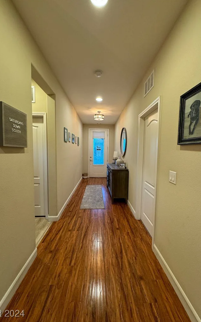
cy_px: 160
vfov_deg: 101.5
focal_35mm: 15
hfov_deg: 74.8
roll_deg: -0.3
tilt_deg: -4.9
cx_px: 104
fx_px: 131
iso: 250
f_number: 2.2
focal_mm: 2.22
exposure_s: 1/60
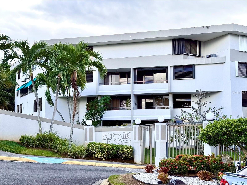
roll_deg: -0.5
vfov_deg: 30.3
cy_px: 92
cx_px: 124
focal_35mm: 48
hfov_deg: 39.7
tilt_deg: +6.5
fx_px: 343
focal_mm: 6.76
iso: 64
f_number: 1.78
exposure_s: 1/975
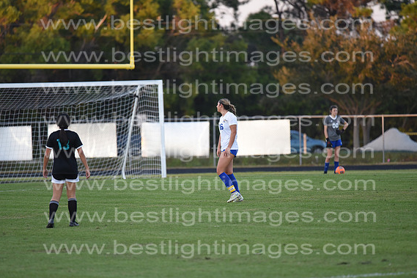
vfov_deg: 4.5
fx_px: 3543
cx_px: 210
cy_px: 137
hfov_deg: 6.7
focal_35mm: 306
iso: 1400
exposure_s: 1/800
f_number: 4
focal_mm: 300
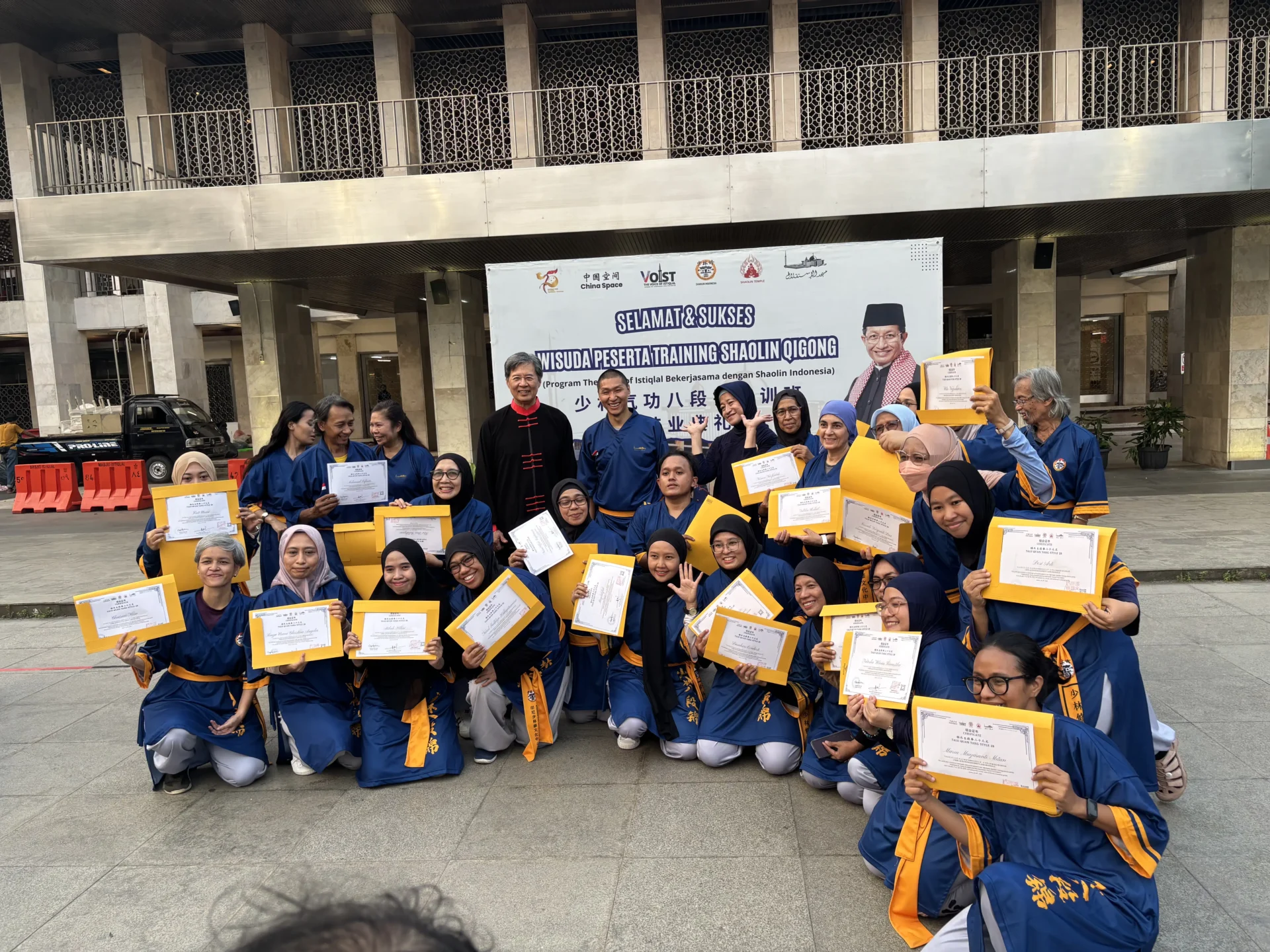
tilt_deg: -7.3
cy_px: 476
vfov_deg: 53.1
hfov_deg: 67.3
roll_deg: +2.9
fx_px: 954
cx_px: 635
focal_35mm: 26
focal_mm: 5.96
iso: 40
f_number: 1.6
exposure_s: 1/121
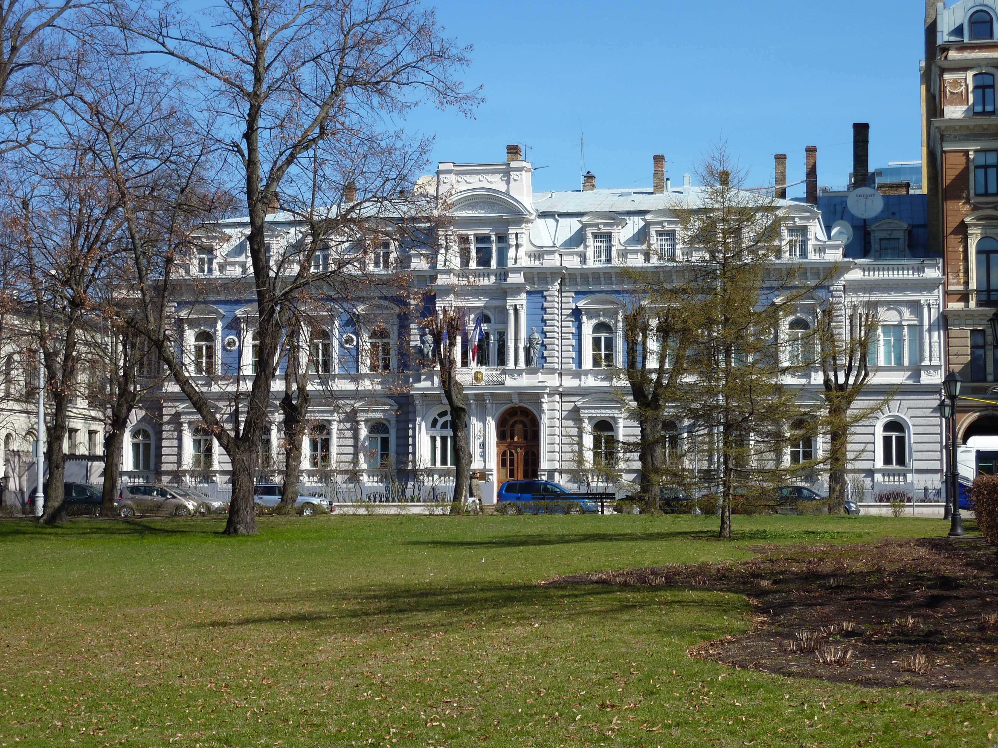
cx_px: 499
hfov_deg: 30.7
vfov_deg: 23.3
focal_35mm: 63
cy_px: 374
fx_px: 1816
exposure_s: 1/500
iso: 80
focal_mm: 10.3
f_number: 4.5
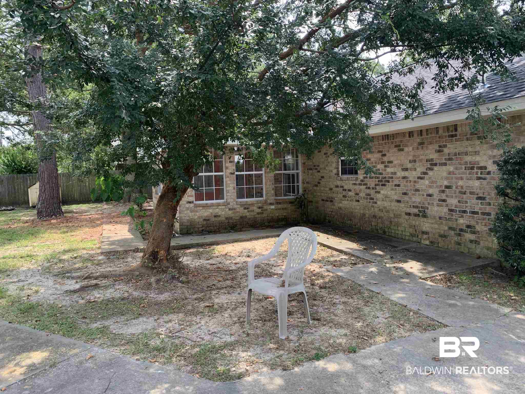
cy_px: 197
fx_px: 394
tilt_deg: -0.8
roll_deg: +1.6
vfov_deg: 53.1
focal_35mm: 26
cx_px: 262
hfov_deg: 67.3
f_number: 1.8
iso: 25
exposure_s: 1/248
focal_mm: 4.25
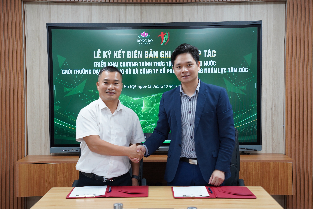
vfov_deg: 24.3
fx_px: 485
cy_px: 104
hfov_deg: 35.8
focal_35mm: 56
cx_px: 156
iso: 1600
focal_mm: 55.8
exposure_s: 1/125
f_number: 5
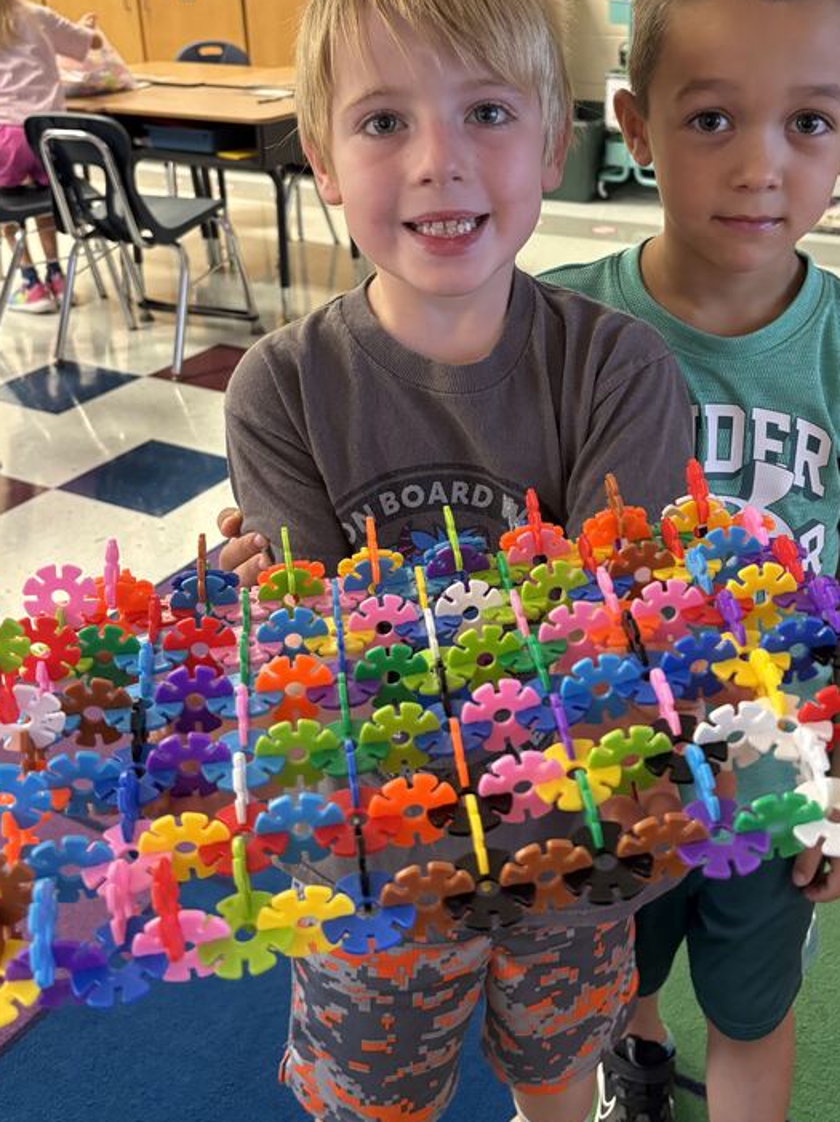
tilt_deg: -22.8
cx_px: 490
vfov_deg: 48.7
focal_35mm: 38
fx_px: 1231
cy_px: 442
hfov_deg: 37.6
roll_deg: +1.3
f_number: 1.6
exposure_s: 1/60
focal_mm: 5.96
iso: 250
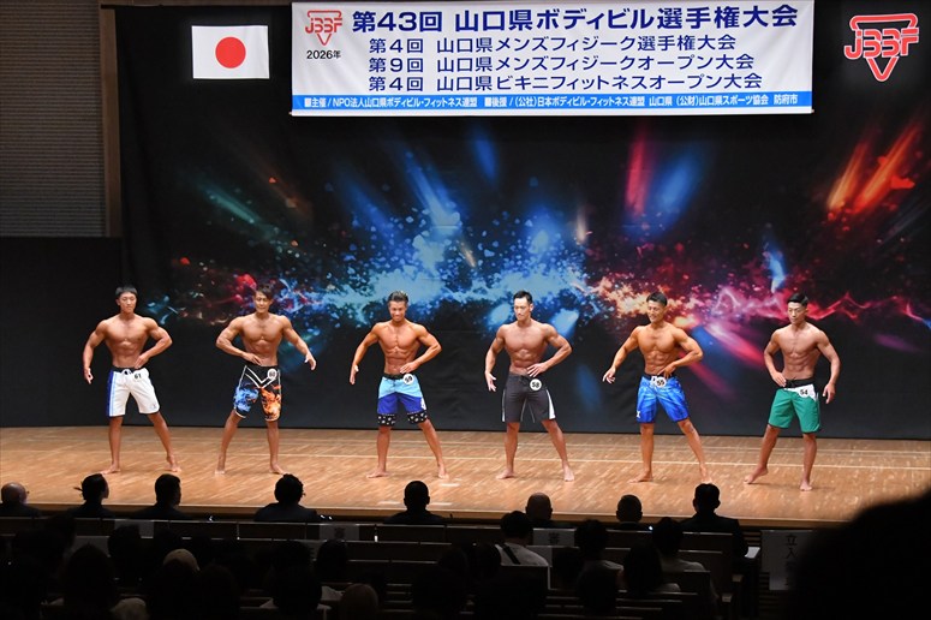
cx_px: 466
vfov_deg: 14.7
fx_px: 2404
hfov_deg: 21.9
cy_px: 310
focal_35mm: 93
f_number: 5.6
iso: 8000
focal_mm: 62
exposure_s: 1/400
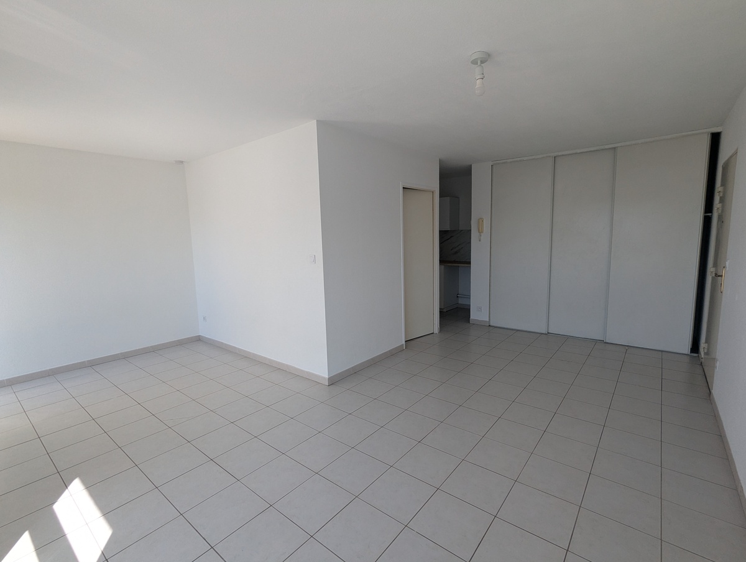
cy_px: 281
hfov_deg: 94.4
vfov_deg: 78.3
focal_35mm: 16
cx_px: 373
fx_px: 345
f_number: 2.2
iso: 41
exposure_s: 1/258
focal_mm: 2.35
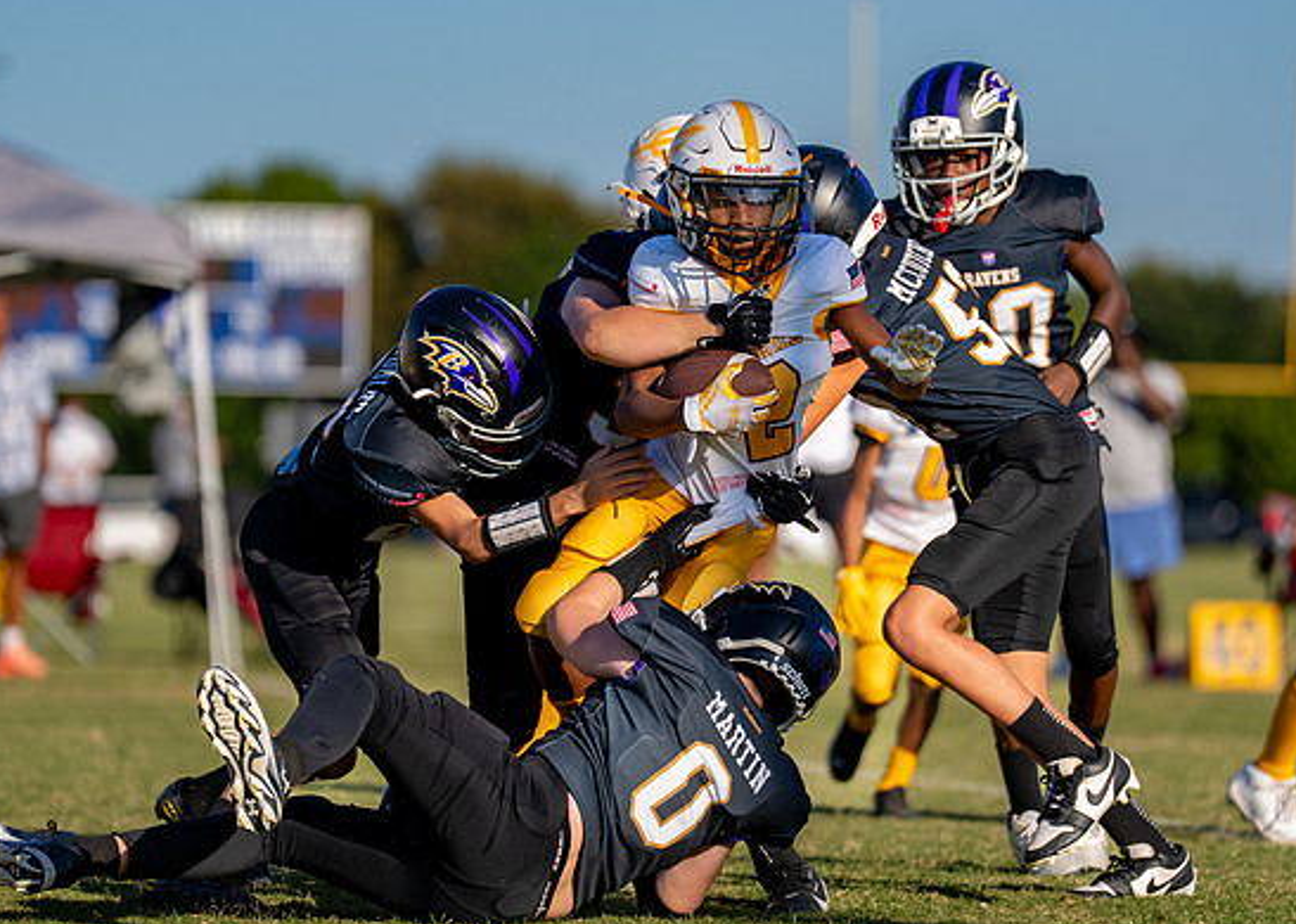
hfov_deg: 6.2
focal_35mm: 324
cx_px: 642
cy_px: 418
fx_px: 11918
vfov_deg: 4.4
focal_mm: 200
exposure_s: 1/3200
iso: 160
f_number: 2.8
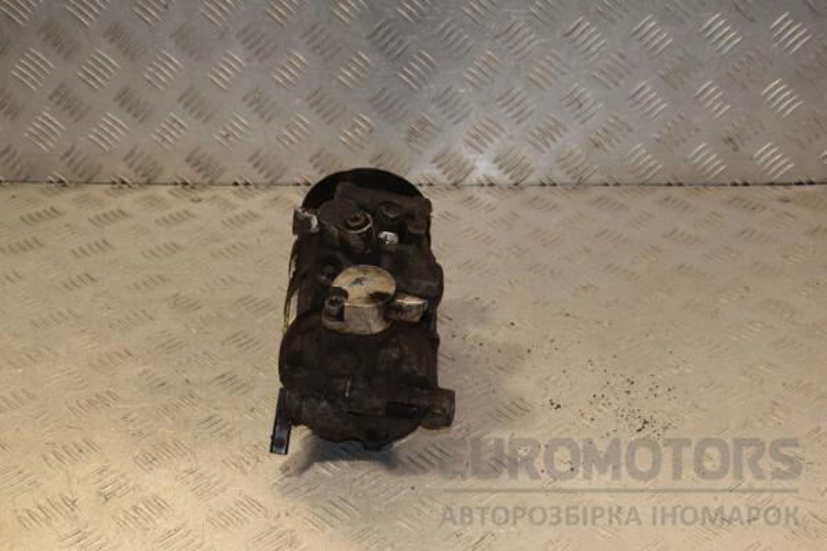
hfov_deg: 33.4
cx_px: 414
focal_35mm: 60
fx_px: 1378
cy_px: 276
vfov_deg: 22.6
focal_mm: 40
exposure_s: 1/200
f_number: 9
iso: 800
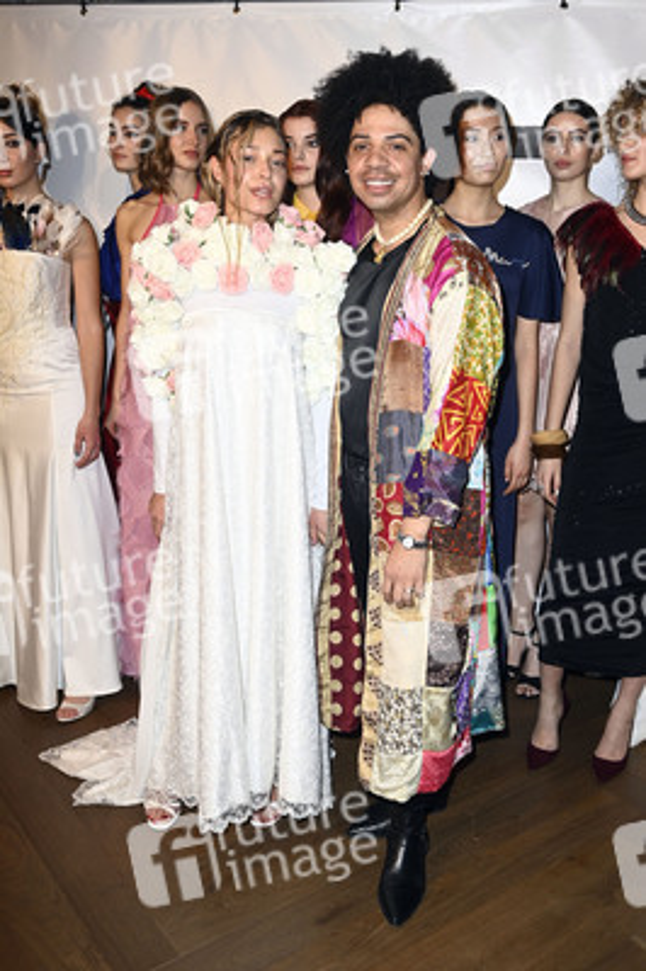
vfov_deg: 58.8
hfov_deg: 41.0
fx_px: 863
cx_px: 323
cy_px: 486
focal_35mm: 32
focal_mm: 32
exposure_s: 1/250
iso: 500
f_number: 5.6
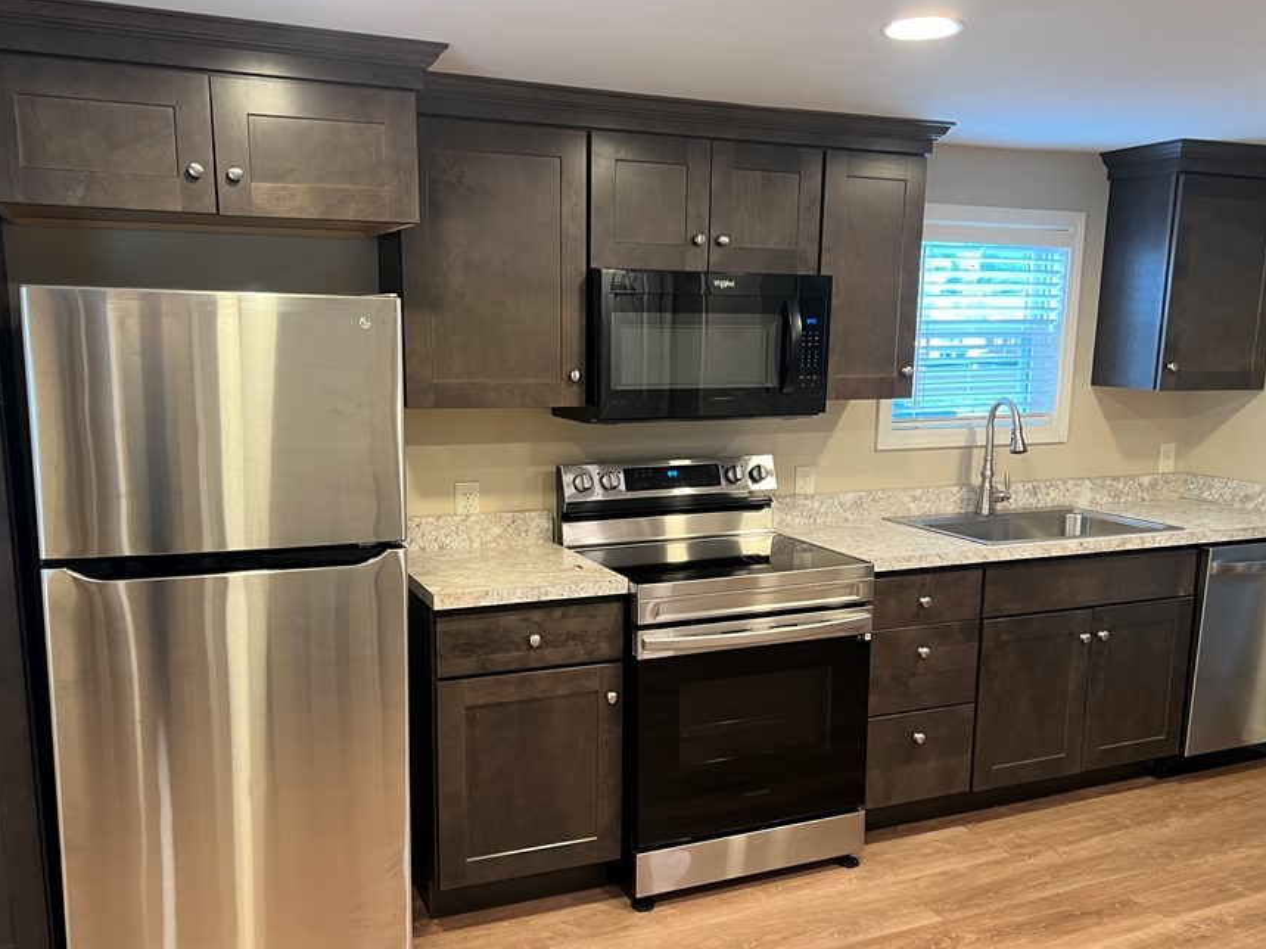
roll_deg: -1.9
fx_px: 1134
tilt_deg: -8.6
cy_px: 536
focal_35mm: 31
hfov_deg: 58.3
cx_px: 609
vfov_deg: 45.3
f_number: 1.5
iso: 125
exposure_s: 1/60
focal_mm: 5.7
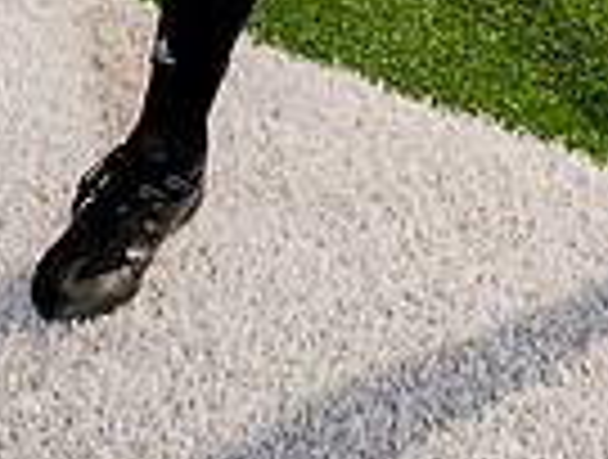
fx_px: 2025
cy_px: -508
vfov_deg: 11.4
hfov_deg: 17.0
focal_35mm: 115
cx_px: 419
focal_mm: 36
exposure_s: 1/250
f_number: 7.1
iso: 100
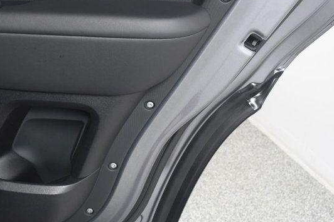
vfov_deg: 25.7
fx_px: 482
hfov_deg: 37.6
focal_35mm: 52
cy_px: 60
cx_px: 99
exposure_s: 1/160
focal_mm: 18
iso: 100
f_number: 4
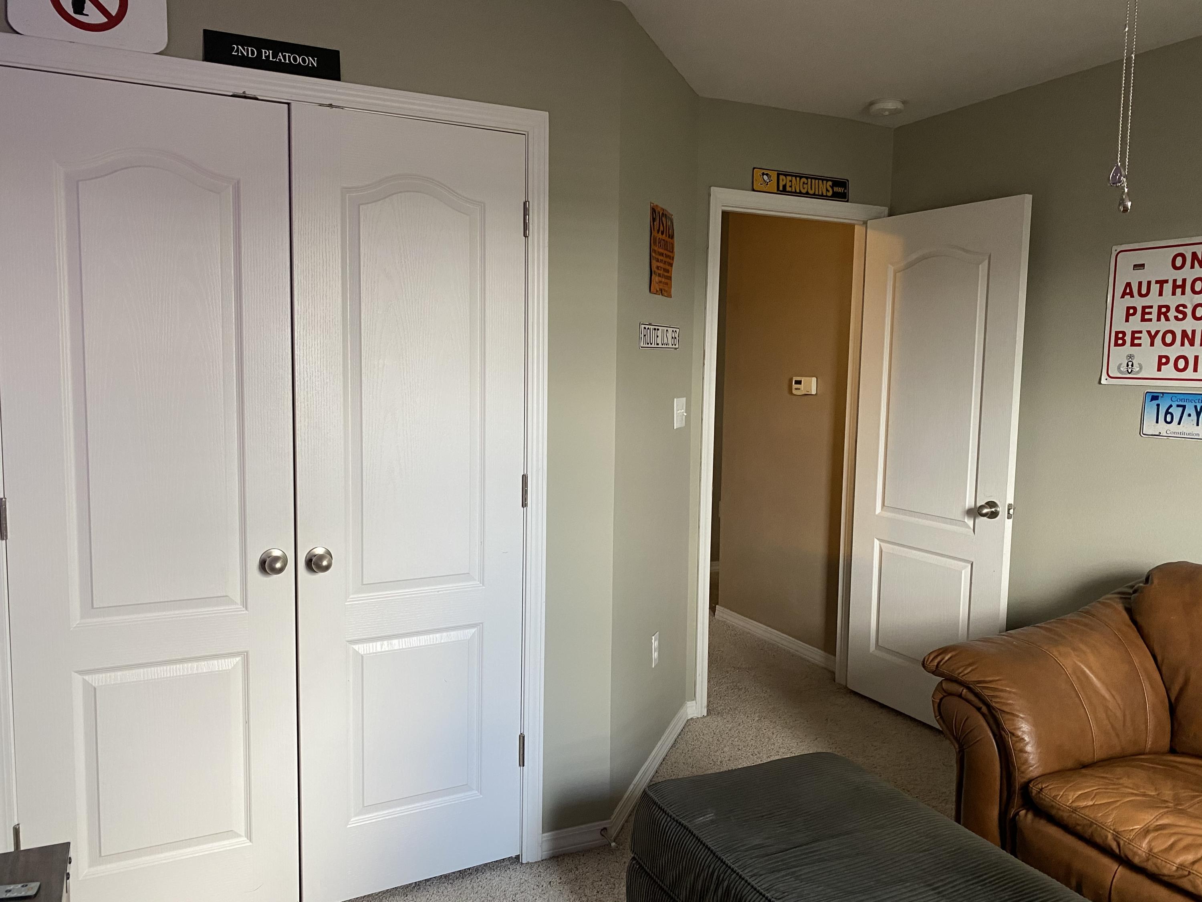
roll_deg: -0.2
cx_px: 601
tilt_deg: -6.5
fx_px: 903
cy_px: 451
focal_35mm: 26
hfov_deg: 67.3
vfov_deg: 53.1
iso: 160
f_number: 1.8
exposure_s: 1/60
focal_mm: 4.25
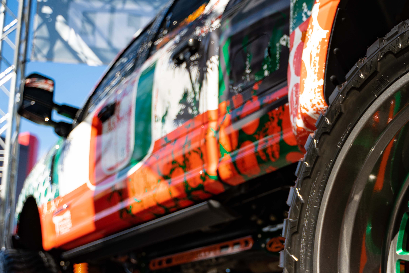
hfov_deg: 34.4
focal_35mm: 56
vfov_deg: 23.6
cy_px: 239
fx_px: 636
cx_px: 333
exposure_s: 1/1000
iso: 160
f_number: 2.8
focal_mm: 29
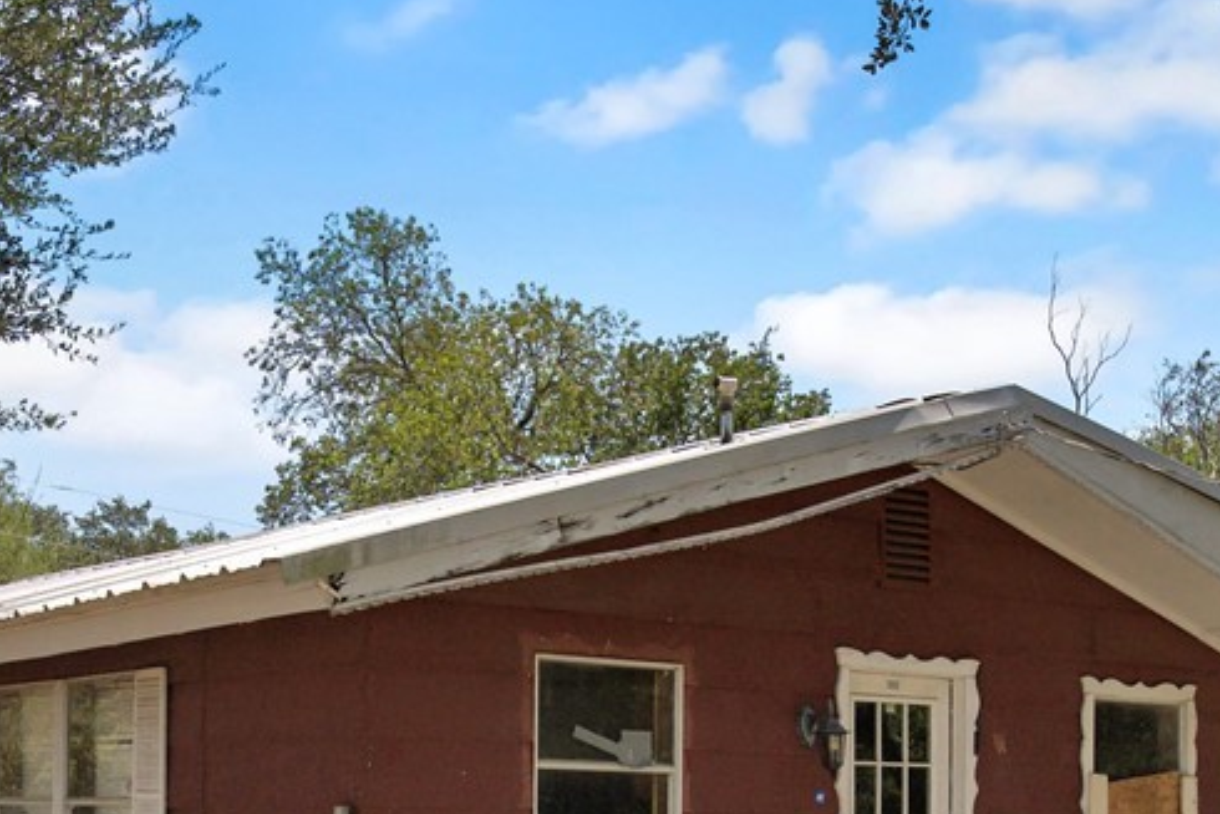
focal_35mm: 62
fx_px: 2102
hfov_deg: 32.4
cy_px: 855
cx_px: 590
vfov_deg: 21.0
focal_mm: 28
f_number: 16
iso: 640
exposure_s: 1/1600
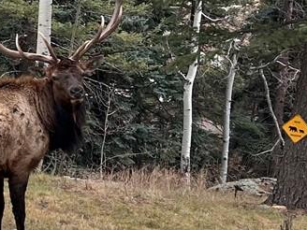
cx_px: -147
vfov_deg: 11.6
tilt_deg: -2.7
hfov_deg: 14.5
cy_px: 37
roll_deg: +2.4
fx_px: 1126
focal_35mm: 127
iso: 50
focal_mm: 5.7
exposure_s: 1/446
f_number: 1.5
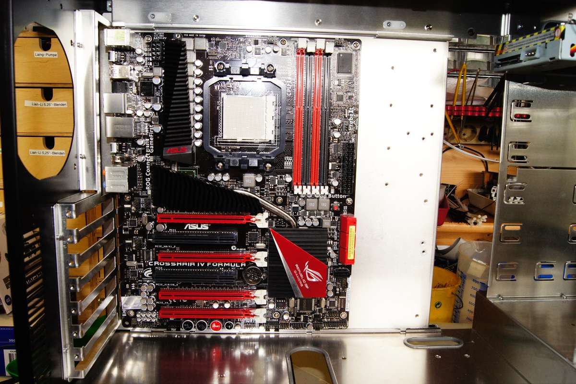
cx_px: 288
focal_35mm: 30
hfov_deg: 62.0
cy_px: 192
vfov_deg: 43.6
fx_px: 480
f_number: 13
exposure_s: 1/50
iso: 800
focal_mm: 20
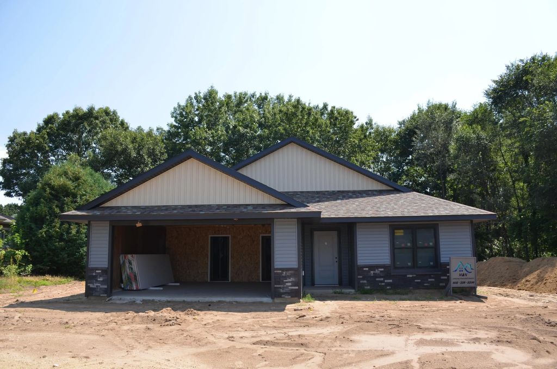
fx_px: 417
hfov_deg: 67.5
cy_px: 184
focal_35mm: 27
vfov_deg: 47.7
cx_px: 278
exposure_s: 1/250
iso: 100
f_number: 7.1
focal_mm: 18
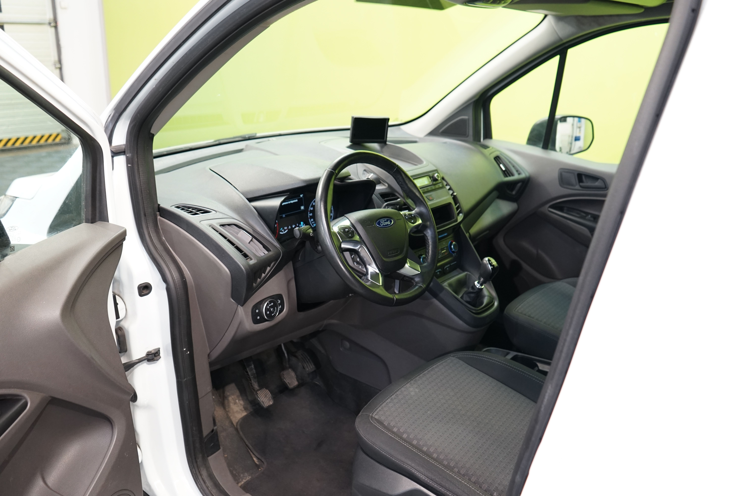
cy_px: 248
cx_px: 372
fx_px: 1011
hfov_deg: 40.3
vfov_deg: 27.5
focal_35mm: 49
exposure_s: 1/25
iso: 1000
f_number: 4.5
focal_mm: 49
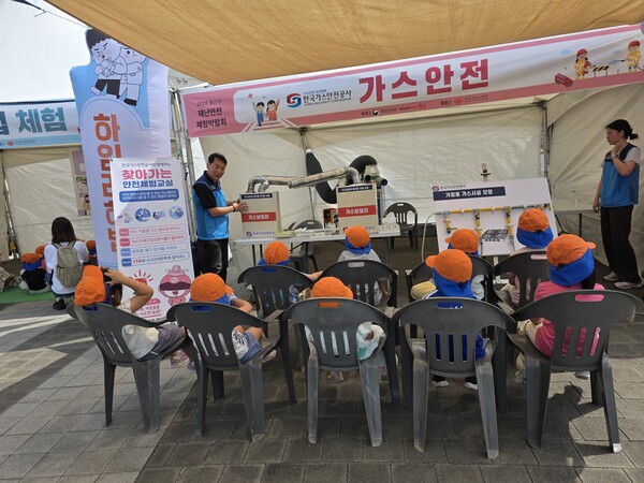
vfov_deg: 58.9
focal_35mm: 23
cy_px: 242
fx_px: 428
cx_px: 322
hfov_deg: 73.9
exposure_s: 1/5017
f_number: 1.7
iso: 80
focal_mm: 6.3
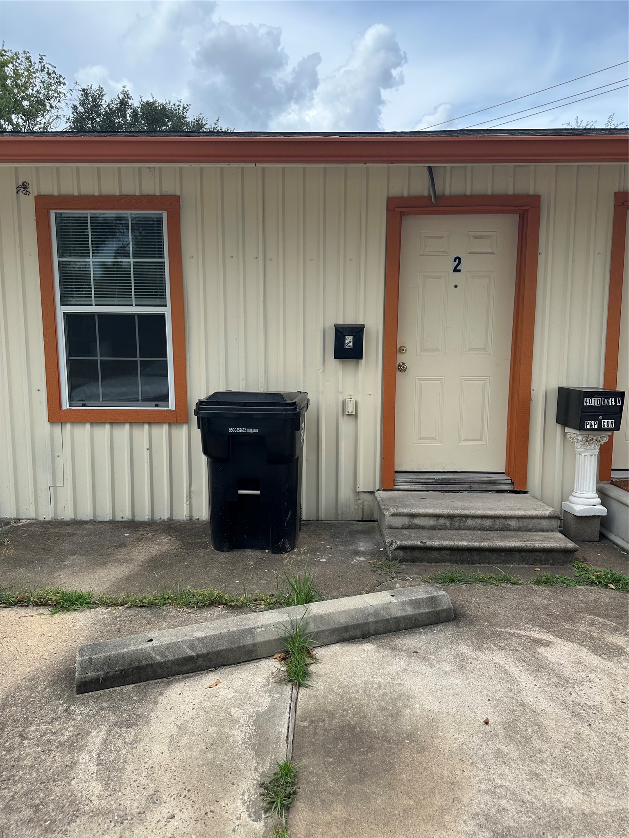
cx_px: 314
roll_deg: -0.8
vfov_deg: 71.6
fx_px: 581
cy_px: 419
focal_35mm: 24
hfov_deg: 56.8
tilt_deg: -7.4
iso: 80
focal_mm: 6.86
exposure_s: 1/1473
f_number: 1.78
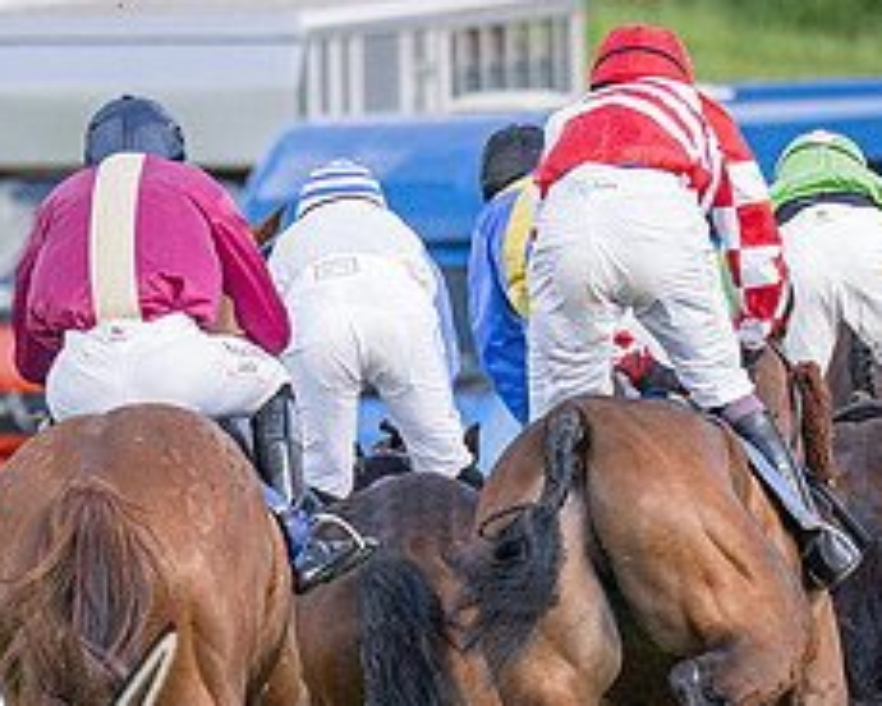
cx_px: -6
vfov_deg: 1.3
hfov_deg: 1.6
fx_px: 30724
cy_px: 759
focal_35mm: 1177
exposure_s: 1/1250
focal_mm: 200
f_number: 4
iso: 400
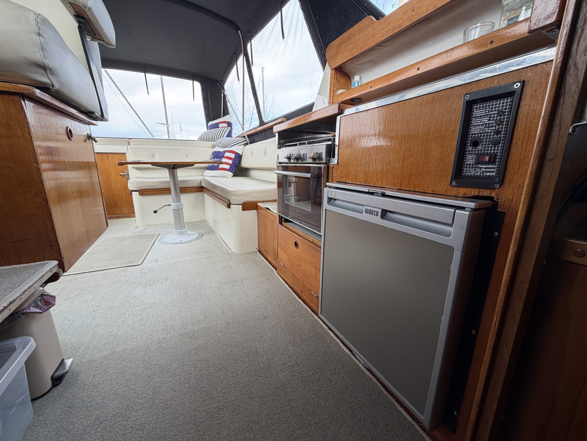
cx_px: 294
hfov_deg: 102.1
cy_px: 220
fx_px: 237
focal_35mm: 14
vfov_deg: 85.7
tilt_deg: -12.9
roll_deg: +1.1
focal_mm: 2.22
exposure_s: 1/121
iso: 50
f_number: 2.2
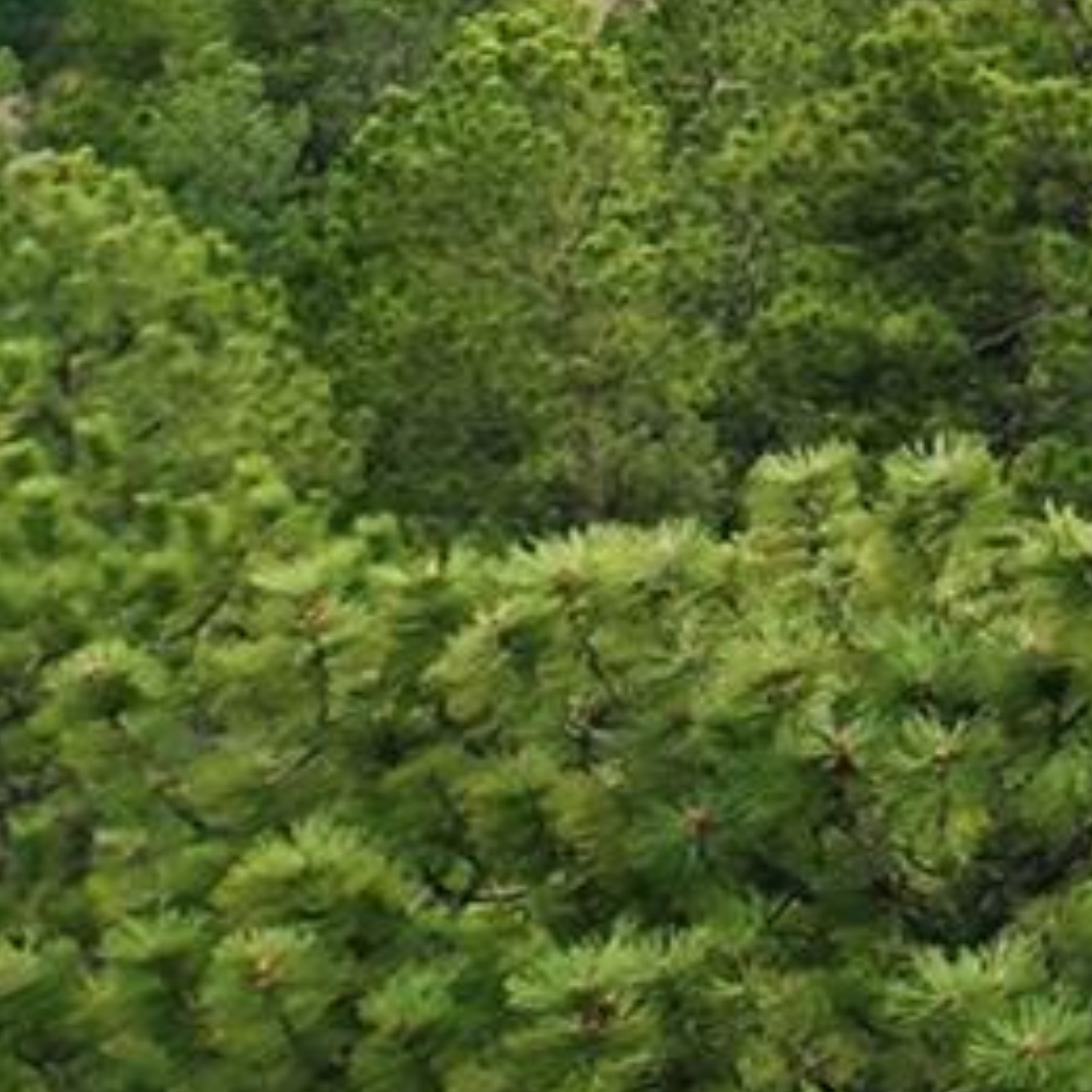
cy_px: 0
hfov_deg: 9.6
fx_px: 5246
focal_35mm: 147
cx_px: 3095
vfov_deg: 11.8
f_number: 2.8
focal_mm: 10.3
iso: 100
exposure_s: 1/5
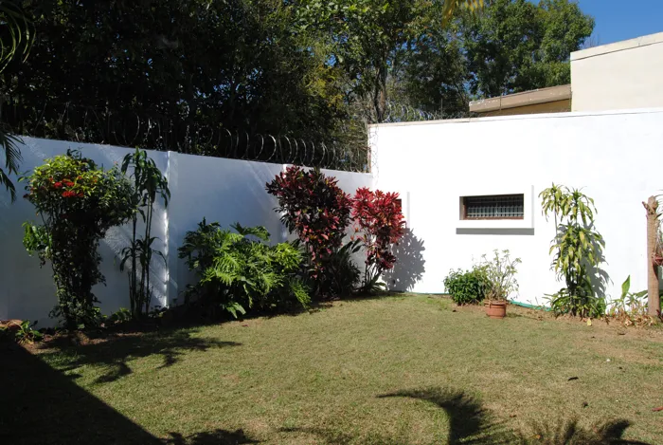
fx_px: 498
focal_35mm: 27
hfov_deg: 67.3
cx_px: 332
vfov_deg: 48.1
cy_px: 222
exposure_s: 1/200
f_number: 10
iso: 100
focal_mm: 18
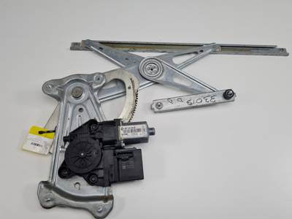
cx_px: 146
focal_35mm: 26
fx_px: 219
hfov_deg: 67.3
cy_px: 110
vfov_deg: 53.1
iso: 50
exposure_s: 1/399
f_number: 1.8
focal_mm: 5.4
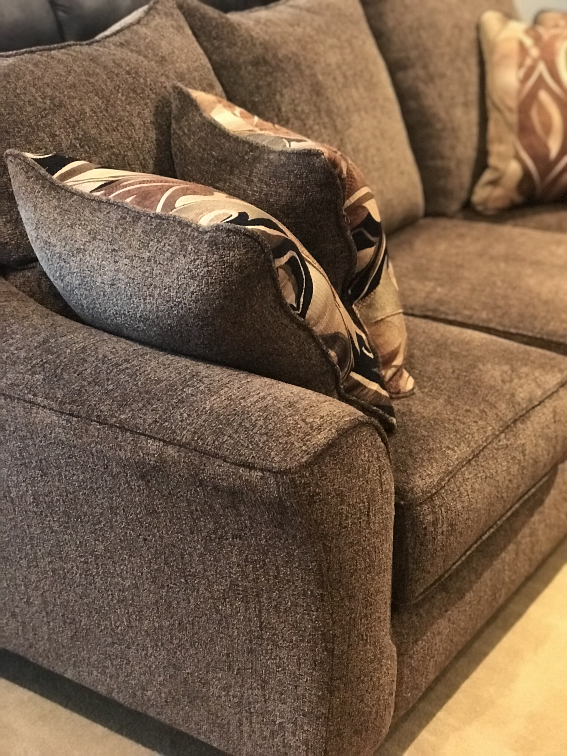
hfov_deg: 25.7
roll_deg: +0.3
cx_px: 284
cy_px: 378
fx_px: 1245
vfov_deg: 33.8
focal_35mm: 57
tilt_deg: -24.0
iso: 1000
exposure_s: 1/60
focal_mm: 6.6
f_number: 2.8
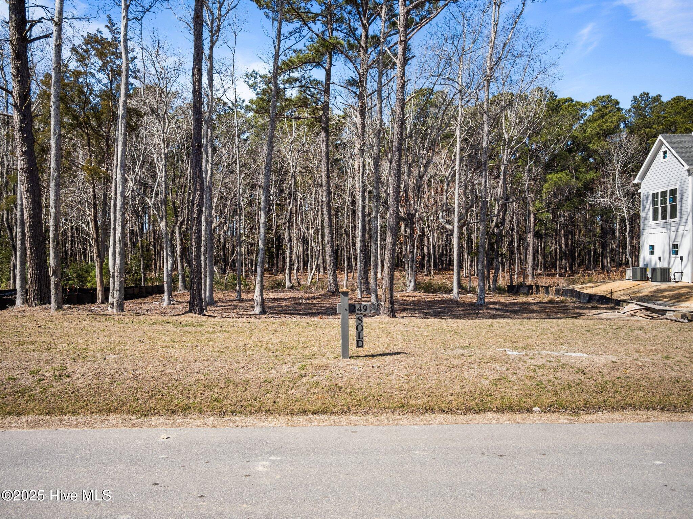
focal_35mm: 28
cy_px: 260
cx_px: 346
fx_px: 561
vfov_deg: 49.7
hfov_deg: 63.4
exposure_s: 1/1250
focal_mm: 14
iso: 200
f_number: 4
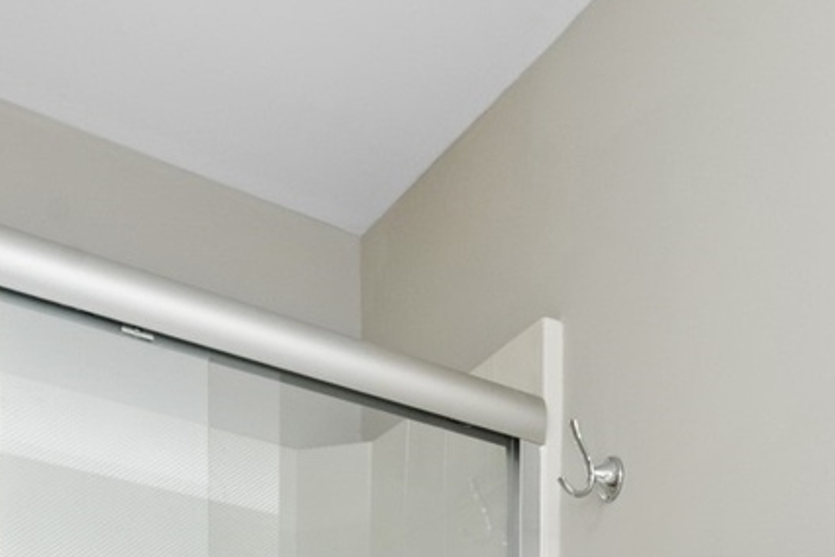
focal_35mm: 57
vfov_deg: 19.2
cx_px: 990
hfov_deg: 30.1
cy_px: 945
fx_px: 1322
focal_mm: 15
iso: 200
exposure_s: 1/30
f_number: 9.5
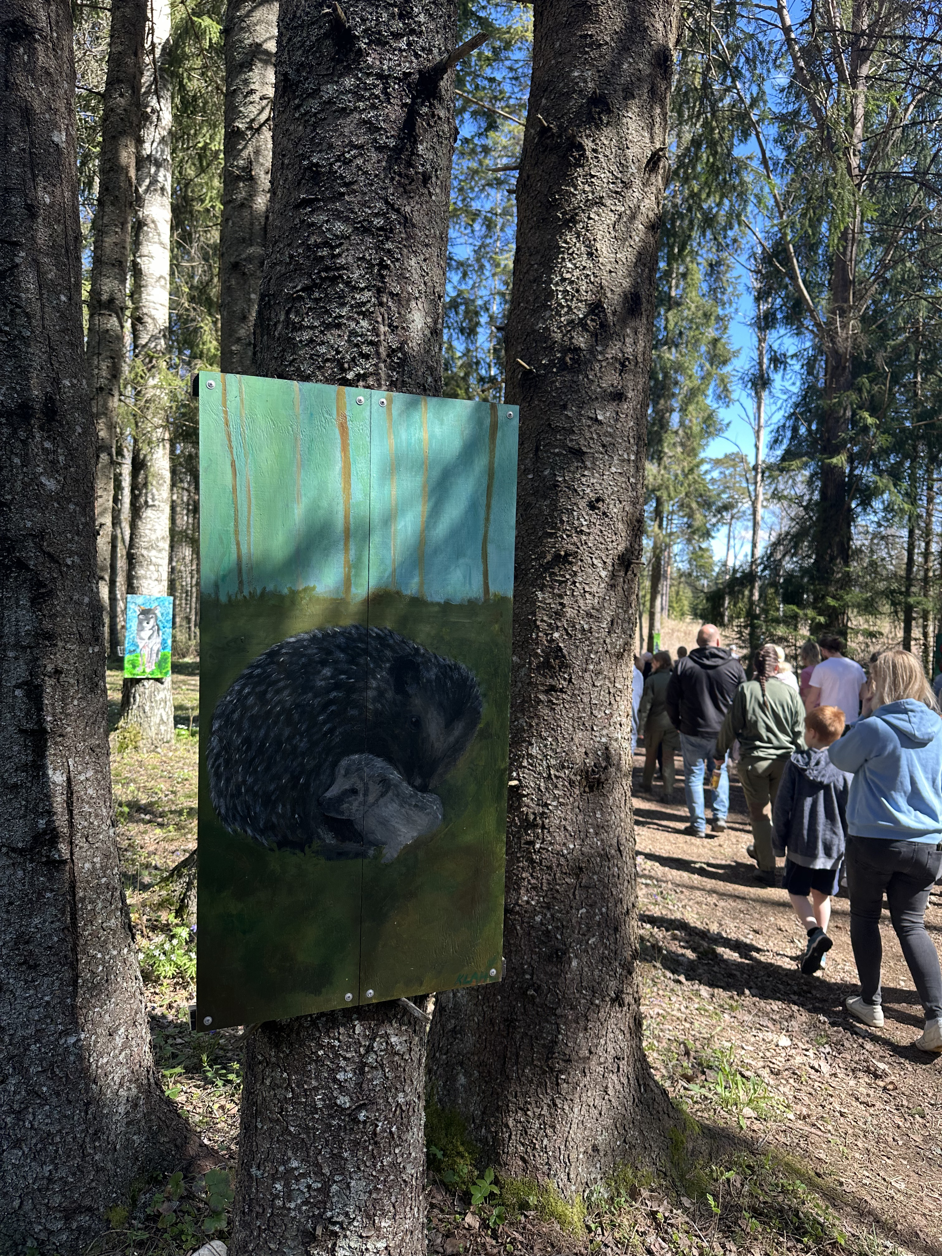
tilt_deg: +0.2
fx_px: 871
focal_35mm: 24
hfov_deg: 56.8
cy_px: 628
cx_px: 471
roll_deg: -2.1
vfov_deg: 71.6
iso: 80
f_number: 1.78
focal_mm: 6.86
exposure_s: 1/356
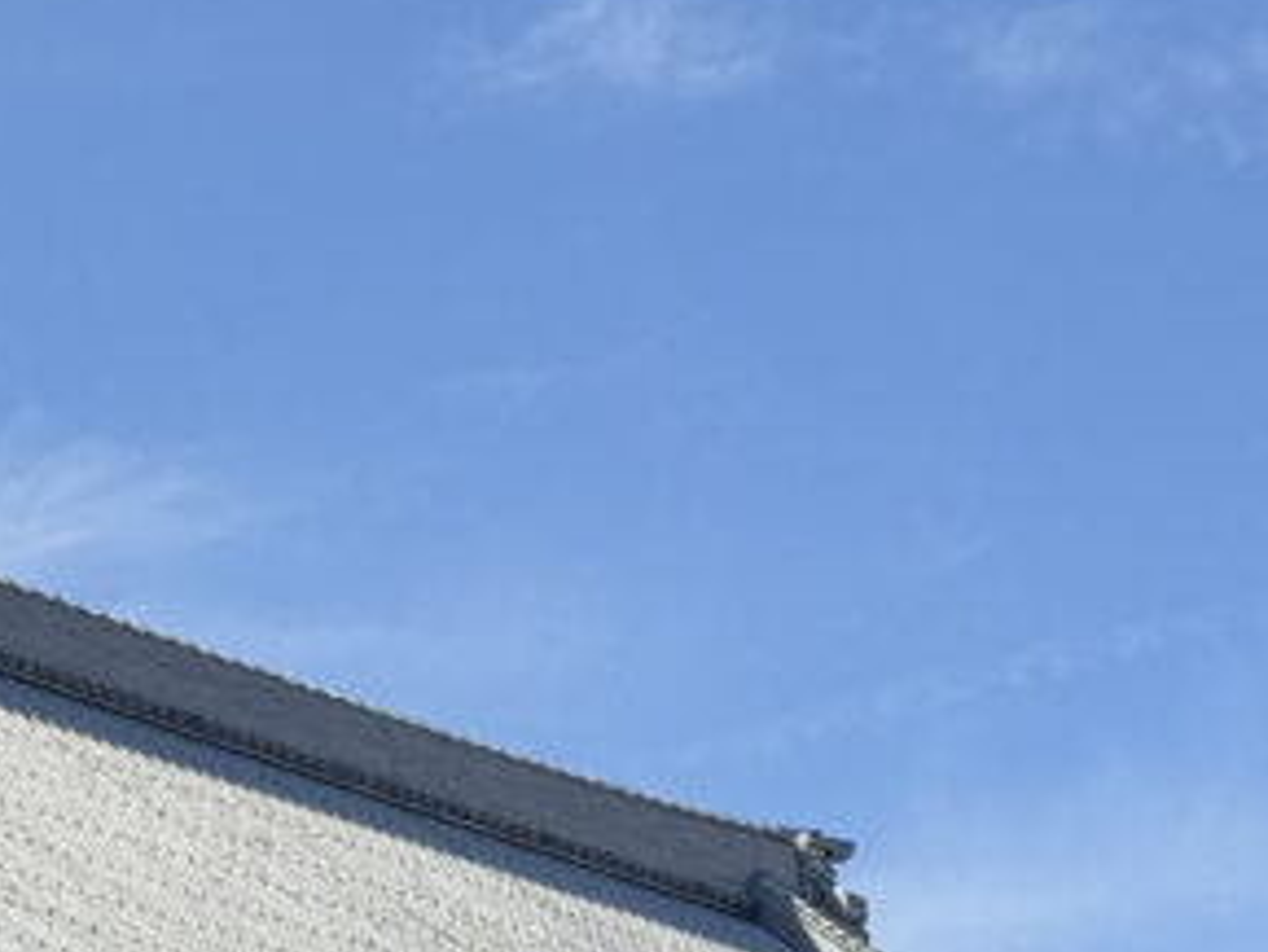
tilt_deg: +7.3
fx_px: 6230
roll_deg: -1.2
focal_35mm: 170
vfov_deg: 8.5
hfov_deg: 11.5
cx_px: -97
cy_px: 1619
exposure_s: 1/2833
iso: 64
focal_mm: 6.76
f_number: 1.78
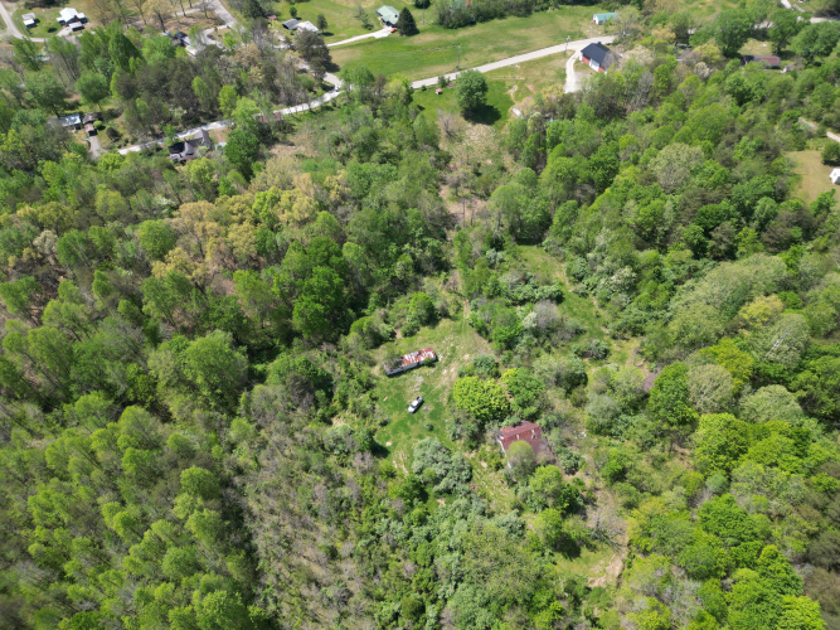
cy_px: 315
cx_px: 420
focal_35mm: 24
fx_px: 582
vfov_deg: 56.8
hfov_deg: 71.6
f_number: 1.7
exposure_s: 1/1250
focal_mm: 6.72
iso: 100
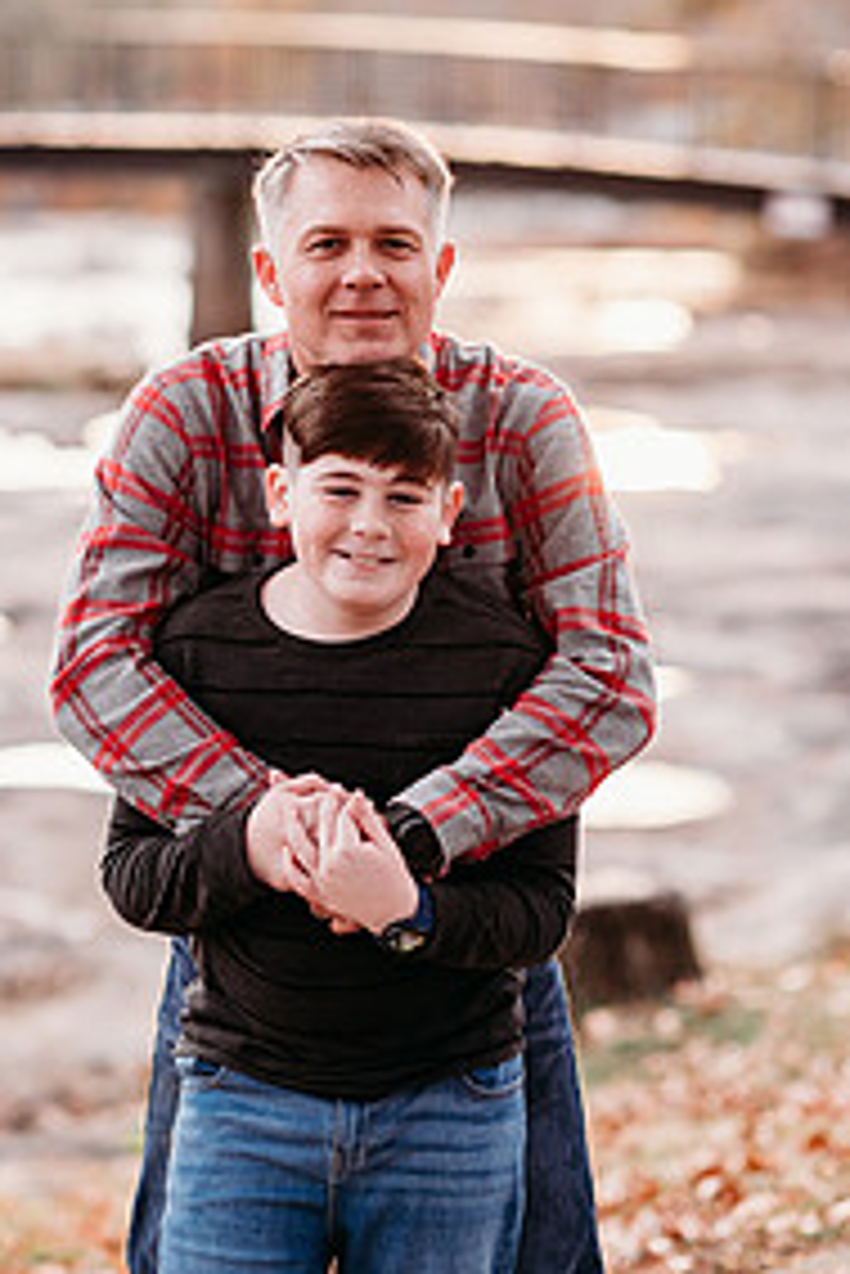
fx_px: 4775
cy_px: 342
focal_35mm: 135
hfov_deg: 10.2
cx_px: 405
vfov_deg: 15.1
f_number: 2.2
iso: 320
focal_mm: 85
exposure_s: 1/400
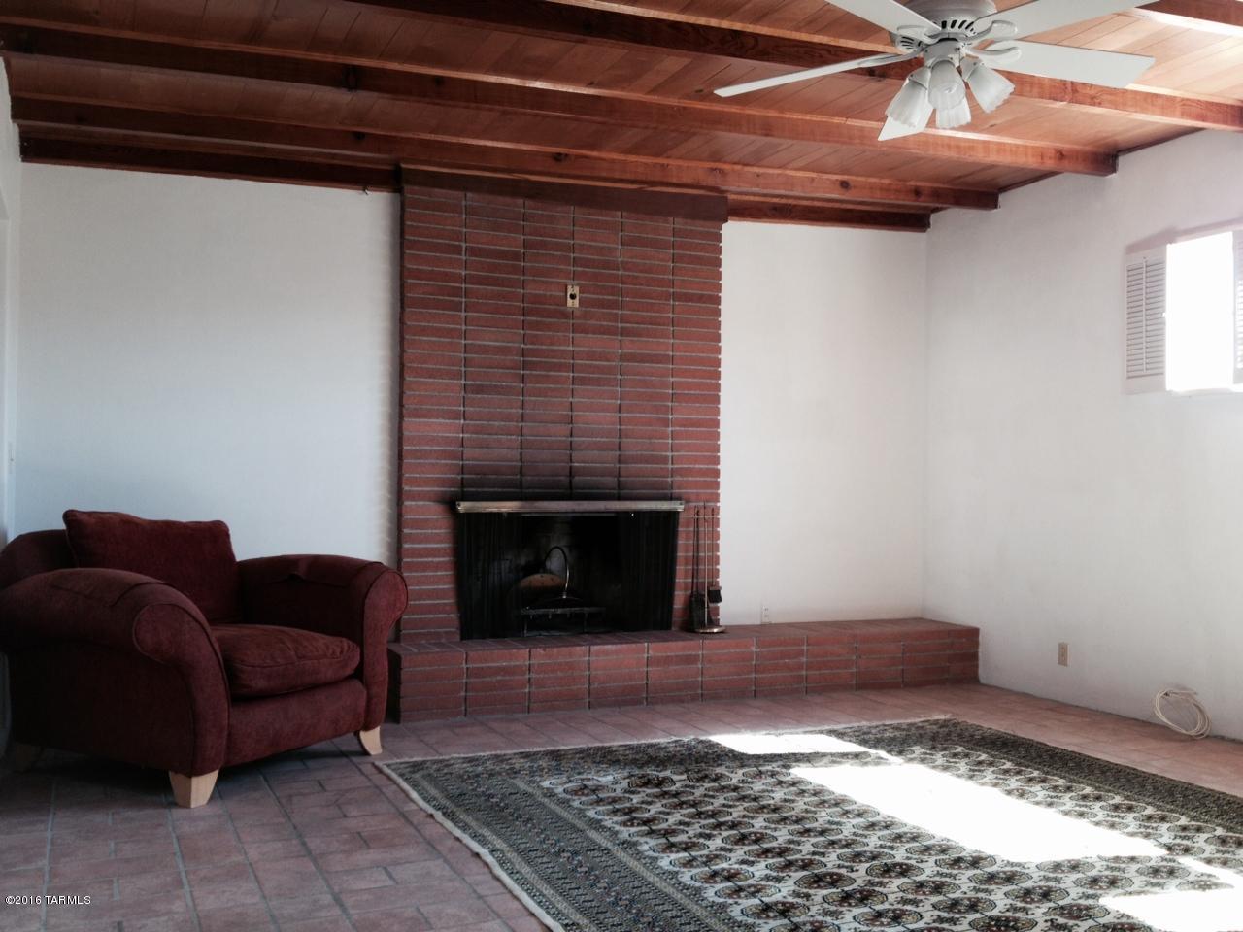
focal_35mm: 35
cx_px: 622
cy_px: 466
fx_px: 1257
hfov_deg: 52.6
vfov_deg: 40.7
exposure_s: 1/30
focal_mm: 4.28
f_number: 2.4
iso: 64
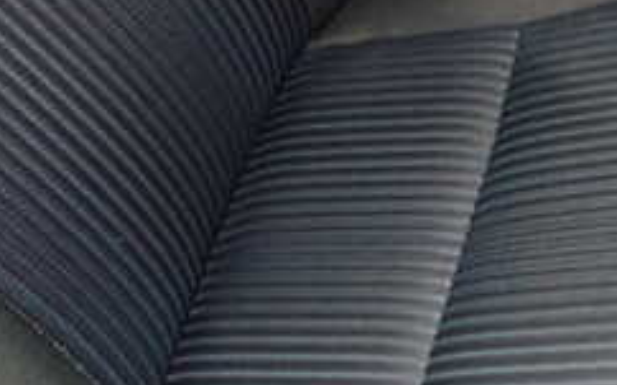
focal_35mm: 79
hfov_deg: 24.8
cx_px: 627
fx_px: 1328
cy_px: 214
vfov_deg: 16.5
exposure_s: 1/30
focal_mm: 5.4
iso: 1000
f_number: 6.3
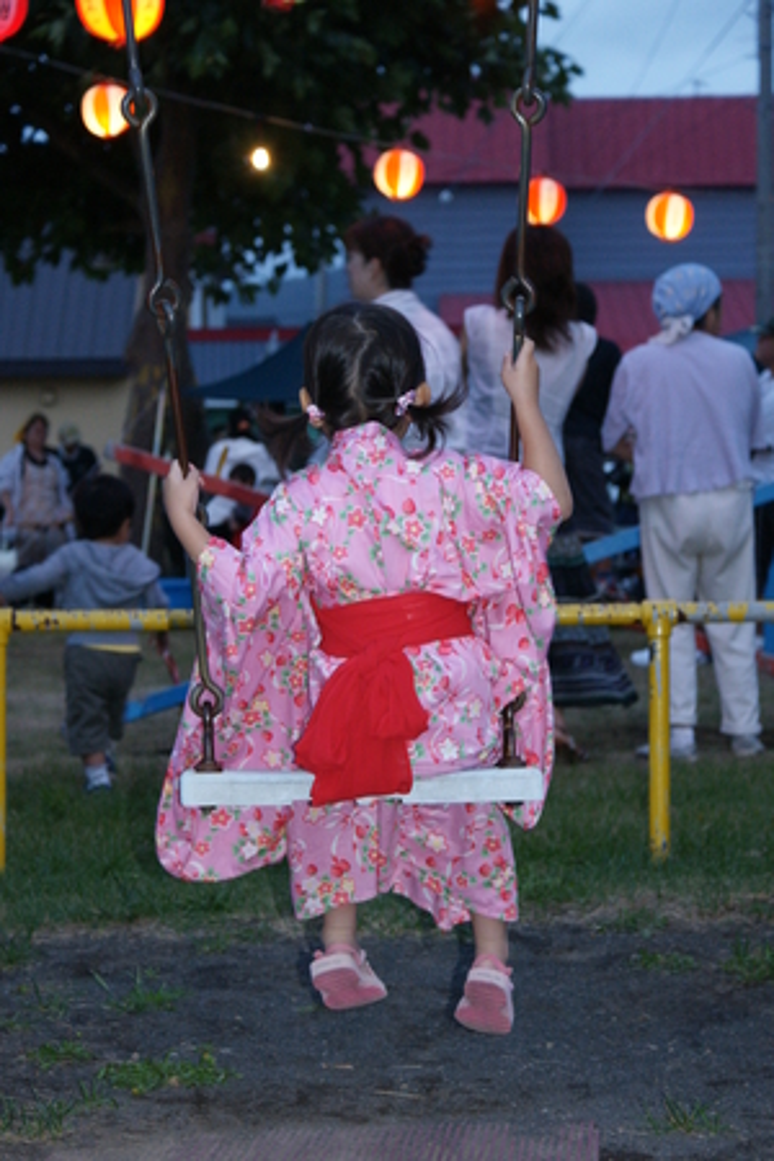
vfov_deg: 19.5
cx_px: 387
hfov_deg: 13.0
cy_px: 580
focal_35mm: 105
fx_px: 3386
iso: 800
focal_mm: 70
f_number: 5.6
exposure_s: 1/30
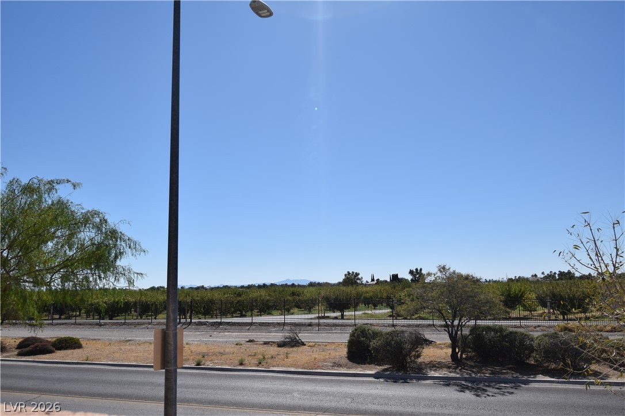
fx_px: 521
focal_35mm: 30
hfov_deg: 61.9
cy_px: 208
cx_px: 312
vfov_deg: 43.6
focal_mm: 20
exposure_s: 1/400
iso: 100
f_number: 8
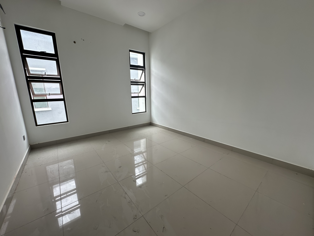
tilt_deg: -11.3
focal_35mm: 14
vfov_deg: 85.7
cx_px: 157
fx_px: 127
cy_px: 118
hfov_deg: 102.1
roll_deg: +0.8
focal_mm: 2.22
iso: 40
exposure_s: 1/138
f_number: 2.2
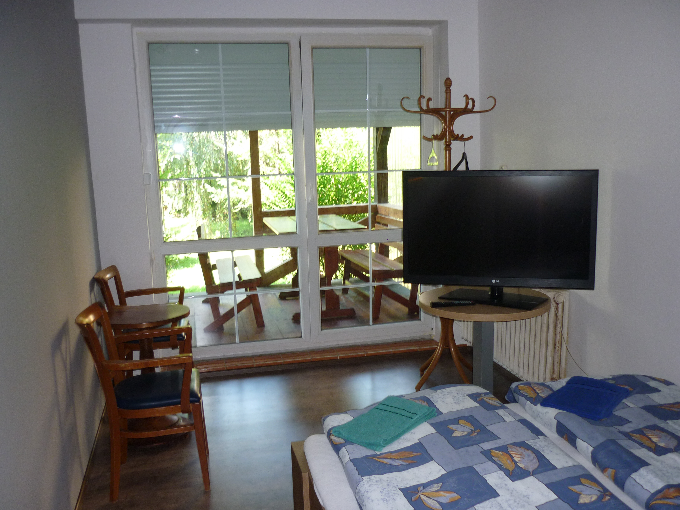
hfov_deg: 55.4
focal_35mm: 33
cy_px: 255
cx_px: 340
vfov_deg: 42.9
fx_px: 648
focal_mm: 5.5
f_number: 2.8
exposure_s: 1/30
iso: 125
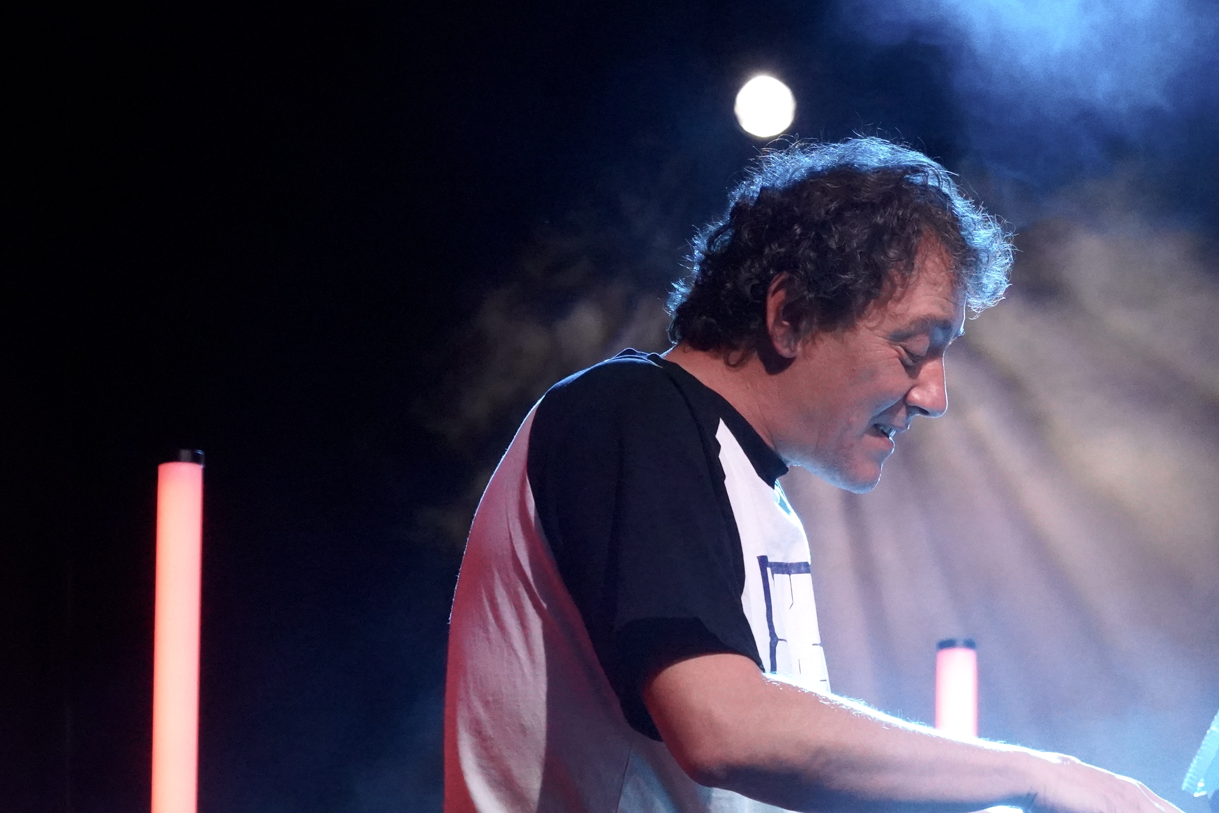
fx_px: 5181
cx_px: 982
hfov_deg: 13.4
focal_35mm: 153
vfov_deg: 9.0
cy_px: 616
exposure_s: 1/160
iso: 12800
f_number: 5.6
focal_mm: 89
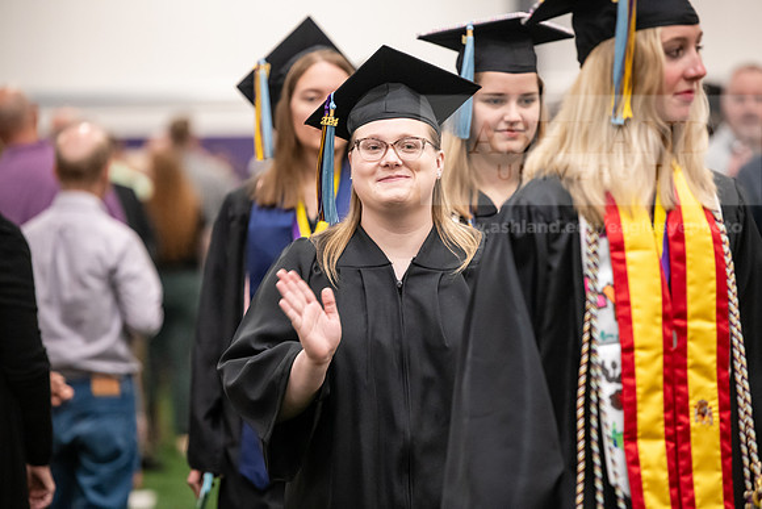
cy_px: 254
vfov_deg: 7.6
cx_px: 381
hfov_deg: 11.4
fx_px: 3811
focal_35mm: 180
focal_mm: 180
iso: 3200
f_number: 3.2
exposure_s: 1/200
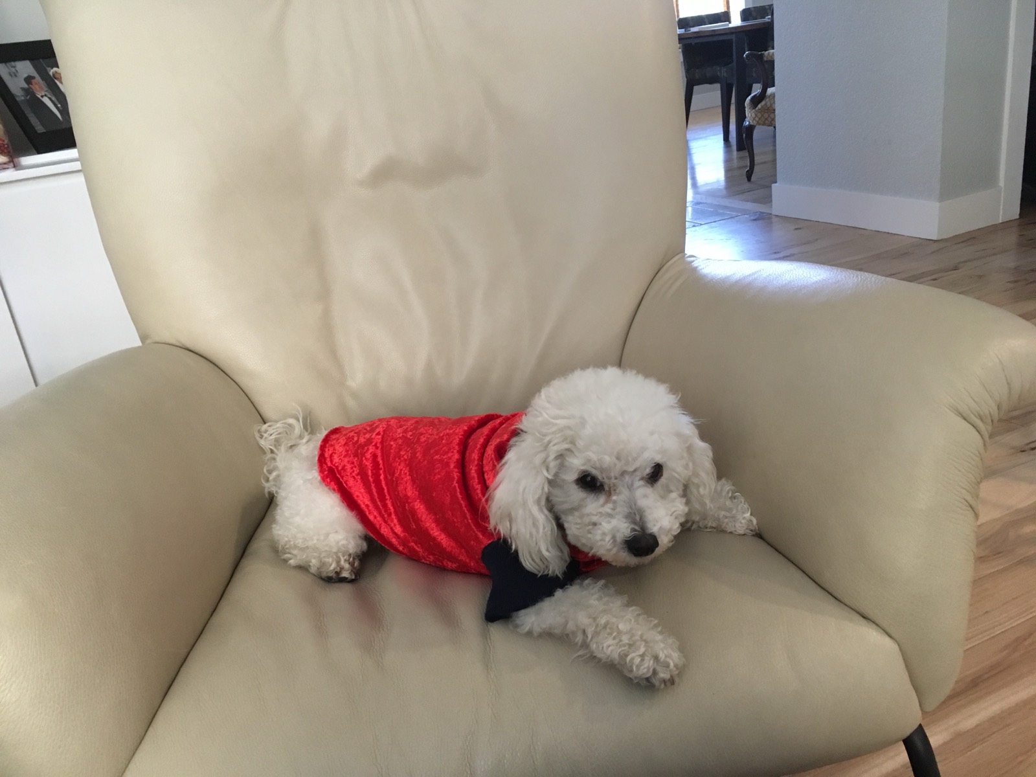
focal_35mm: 29
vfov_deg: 48.2
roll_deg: +9.3
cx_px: 518
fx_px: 868
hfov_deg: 61.7
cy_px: 388
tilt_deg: -21.3
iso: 160
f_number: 2.2
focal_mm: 4.15
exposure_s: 1/30
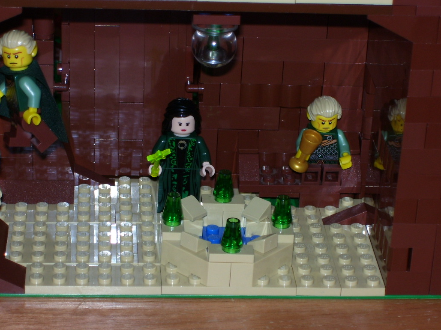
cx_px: 221
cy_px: 185
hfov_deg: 15.6
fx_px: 1605
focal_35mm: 126
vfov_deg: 11.8
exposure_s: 1/90
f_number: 4.6
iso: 80
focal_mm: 18
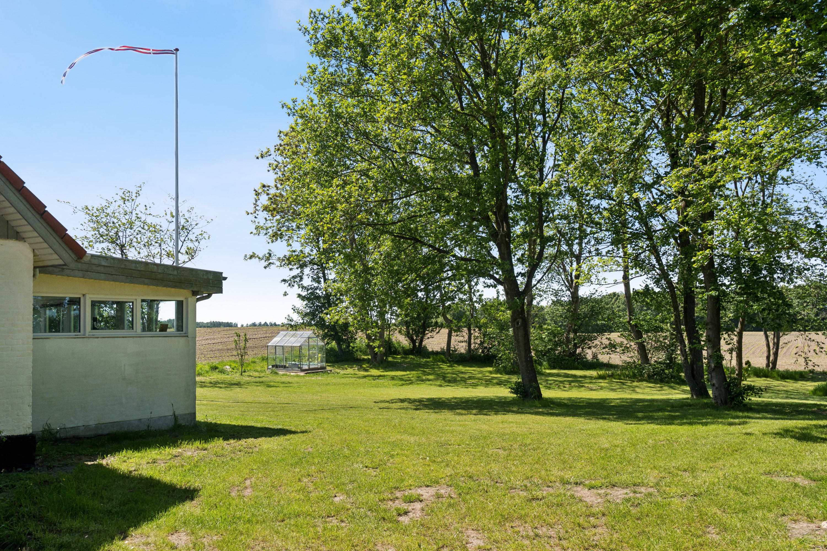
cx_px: 414
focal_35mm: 32
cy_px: 276
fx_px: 724
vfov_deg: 41.7
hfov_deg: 59.5
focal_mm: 21
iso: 320
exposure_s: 1/500
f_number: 8
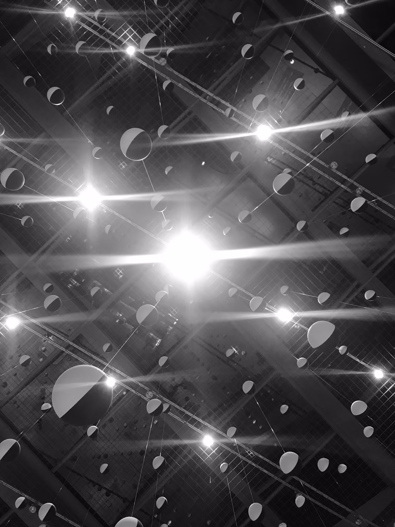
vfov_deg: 63.4
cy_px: 264
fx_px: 426
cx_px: 198
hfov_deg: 49.7
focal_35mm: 28
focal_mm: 3.99
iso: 40
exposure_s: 1/20
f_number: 1.8
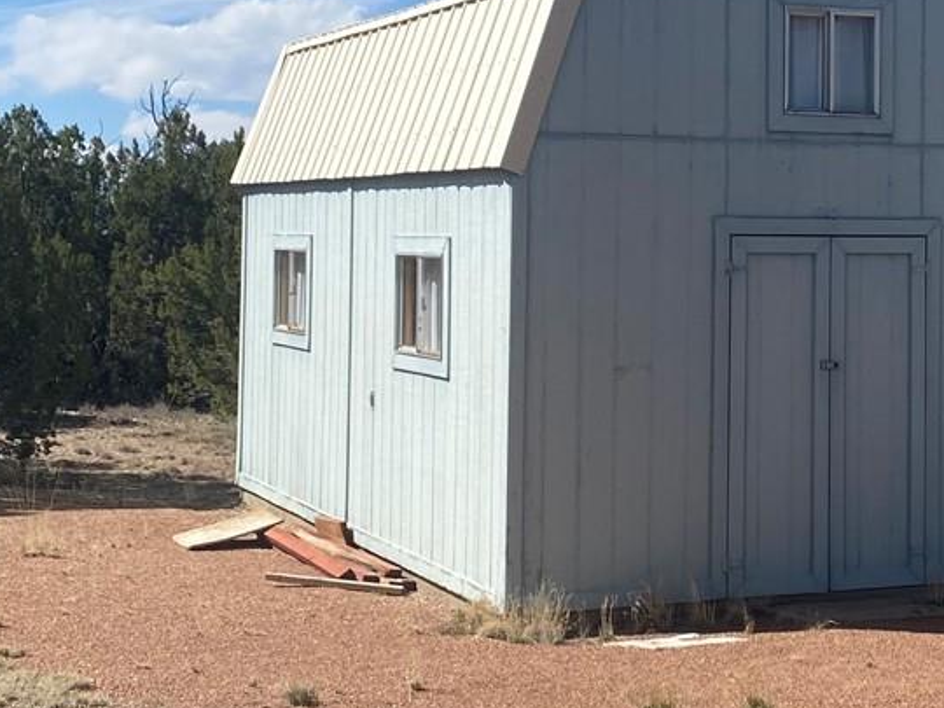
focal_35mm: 77
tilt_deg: +3.0
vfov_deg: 19.0
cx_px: 762
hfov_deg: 24.9
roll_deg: -0.4
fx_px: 2100
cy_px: 187
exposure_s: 1/3205
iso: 32
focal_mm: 4.25
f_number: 1.8
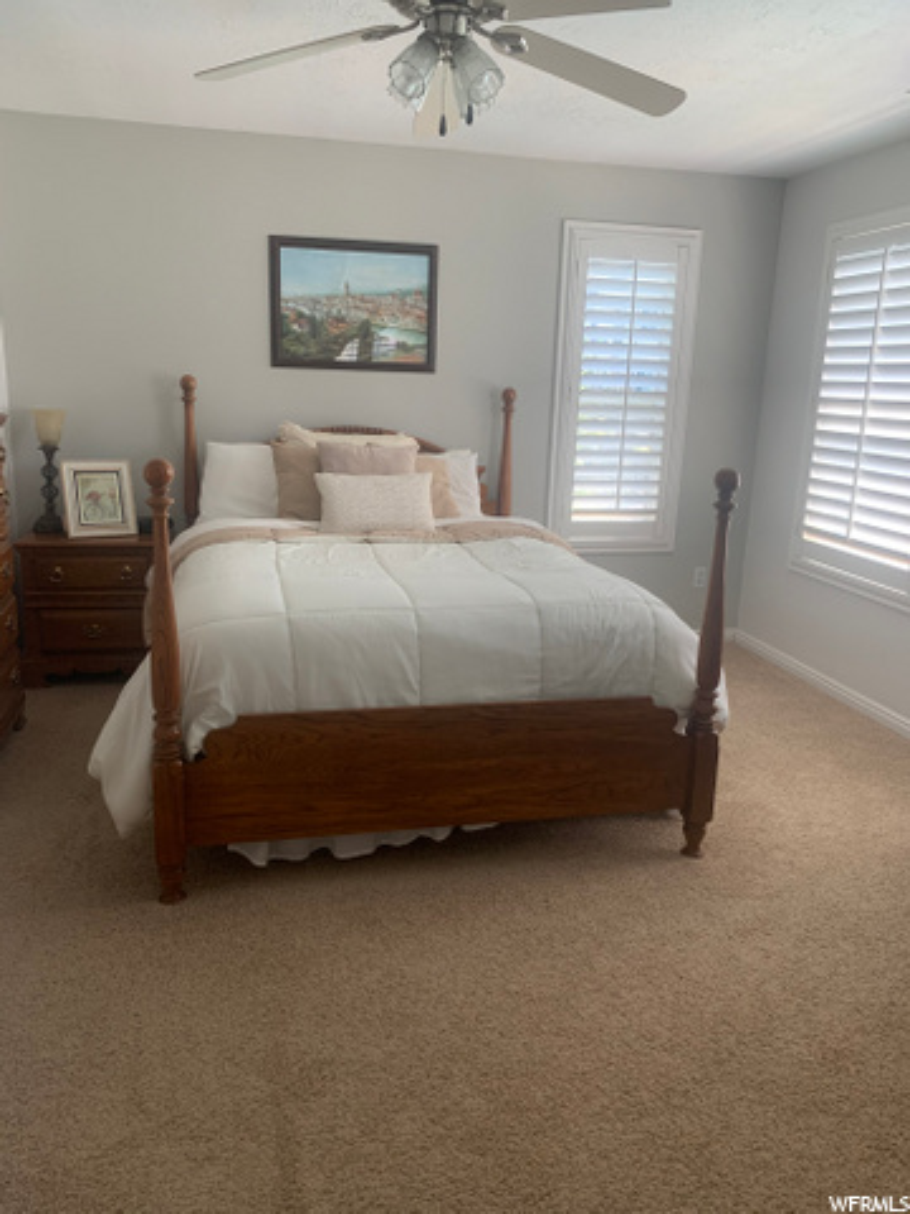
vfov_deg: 67.3
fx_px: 911
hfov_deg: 53.1
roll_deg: -1.6
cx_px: 455
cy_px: 607
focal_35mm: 26
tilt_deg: -14.0
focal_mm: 4.25
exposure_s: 1/121
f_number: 1.8
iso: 80
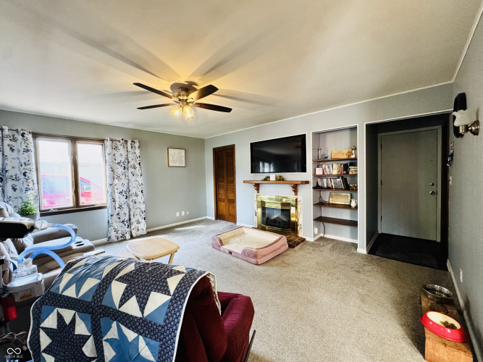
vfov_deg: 85.7
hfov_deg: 102.1
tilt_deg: -2.0
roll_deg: +1.8
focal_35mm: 14
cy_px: 181
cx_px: 242
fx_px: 195
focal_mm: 2.22
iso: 500
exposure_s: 1/60
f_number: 2.2
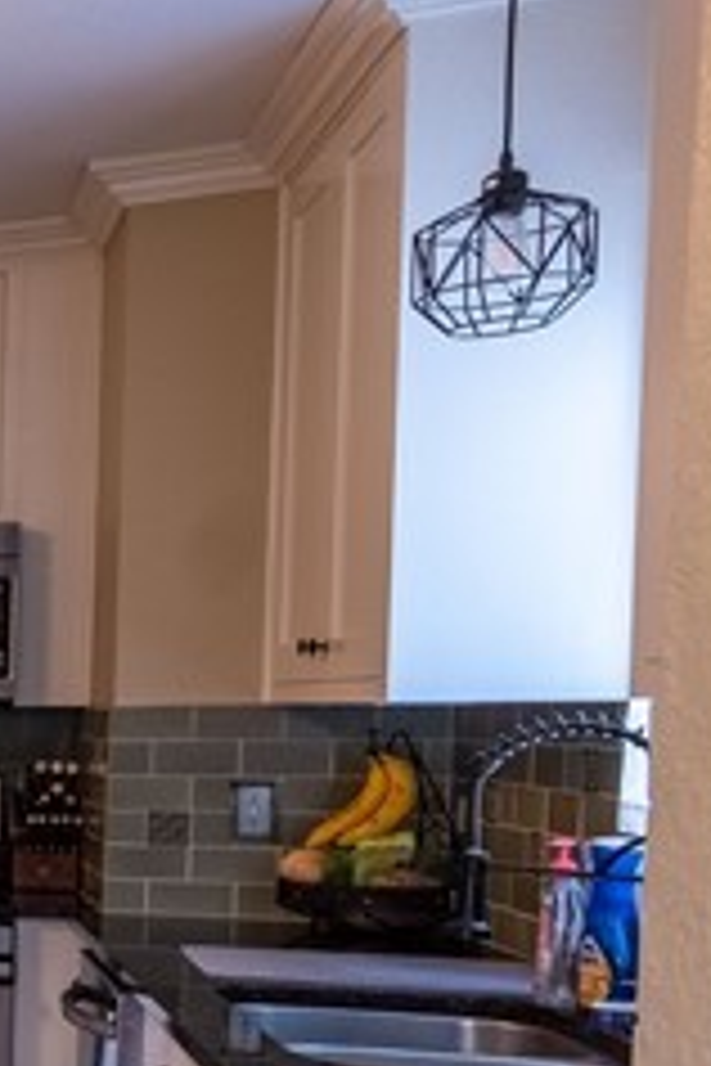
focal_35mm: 55
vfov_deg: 35.3
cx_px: -1026
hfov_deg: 14.6
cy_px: 828
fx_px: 1629
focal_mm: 12
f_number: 5.6
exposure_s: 1/500
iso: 1600
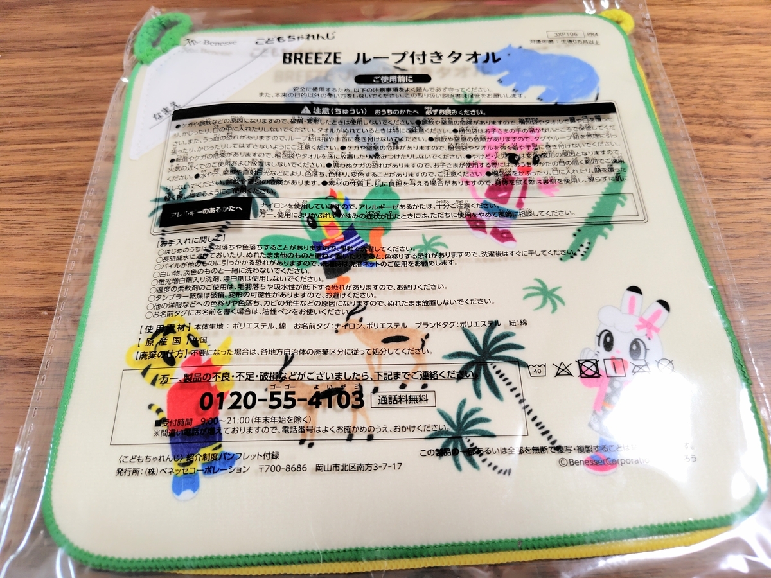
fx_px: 512
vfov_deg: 58.9
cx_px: 386
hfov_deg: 73.9
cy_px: 289
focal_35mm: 23
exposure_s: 1/60
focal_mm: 5.6
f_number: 1.9
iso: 163
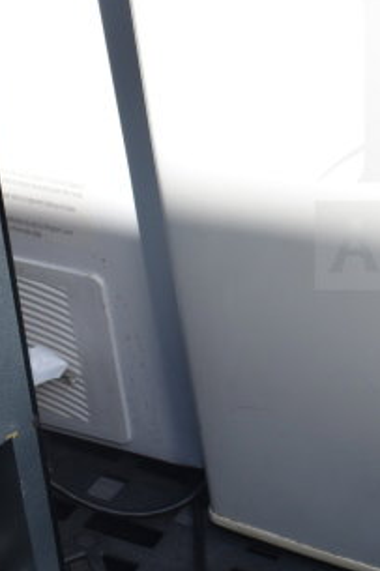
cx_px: 524
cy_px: 141
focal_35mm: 94
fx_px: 1498
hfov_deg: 13.8
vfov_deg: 21.4
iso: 200
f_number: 7.1
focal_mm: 21
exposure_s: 1/200
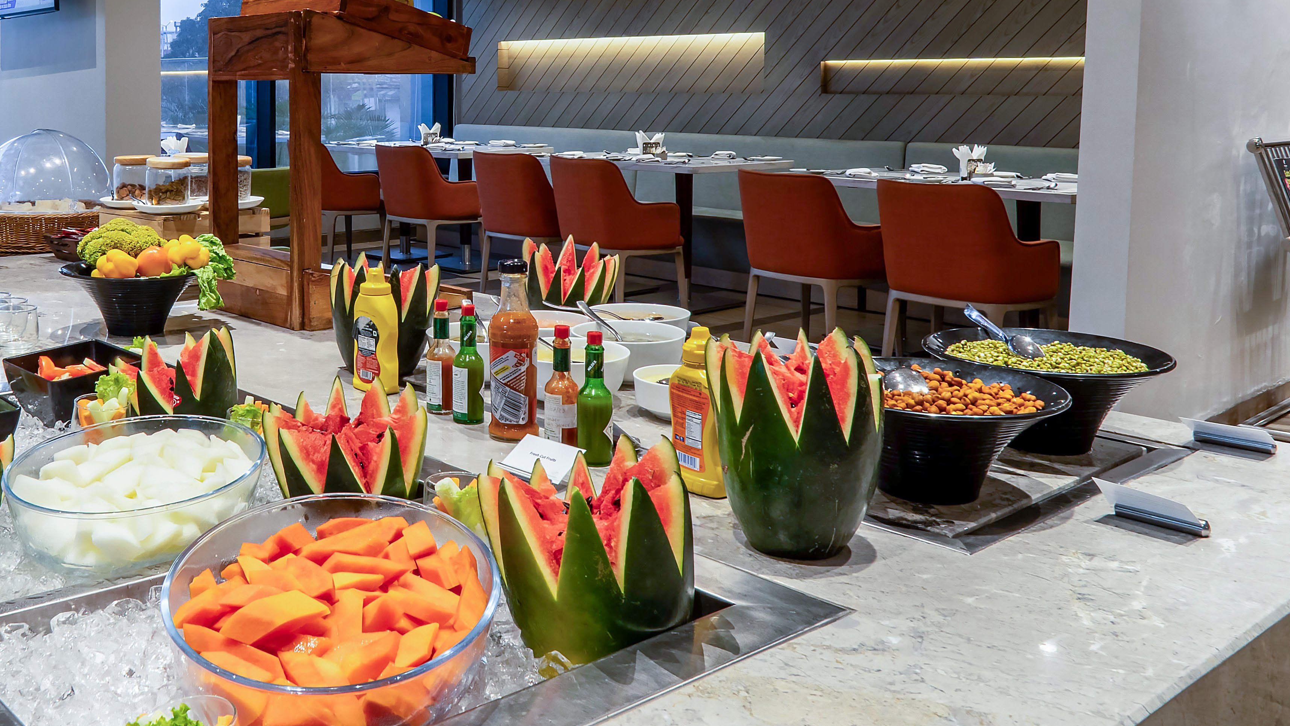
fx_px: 1129
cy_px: 200
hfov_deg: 56.7
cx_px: 333
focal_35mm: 33
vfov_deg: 35.0
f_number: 10
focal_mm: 12
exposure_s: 1/20
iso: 100
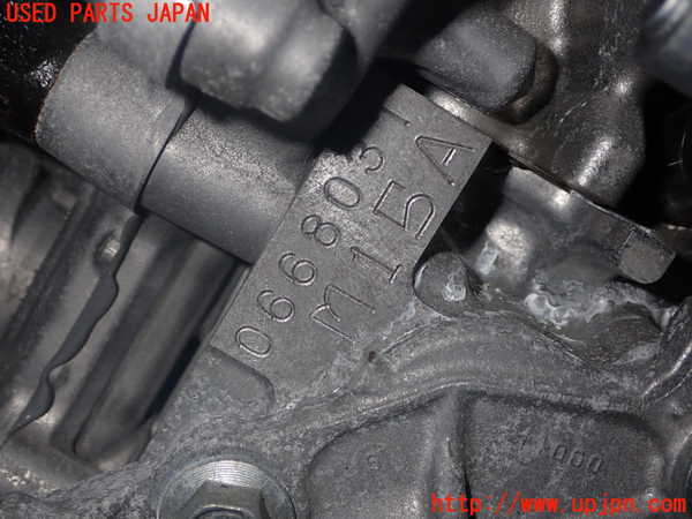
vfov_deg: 32.9
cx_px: 346
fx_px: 880
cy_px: 260
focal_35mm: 44
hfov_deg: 42.9
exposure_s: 1/40
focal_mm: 7.84
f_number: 9
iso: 200
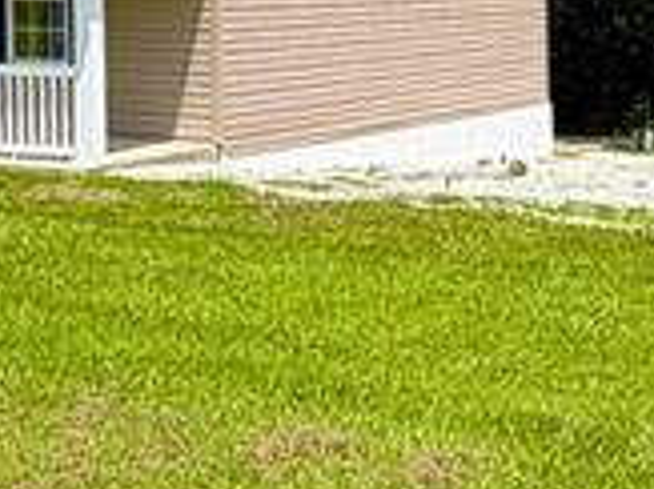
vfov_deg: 16.5
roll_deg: +0.3
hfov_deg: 21.5
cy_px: 32
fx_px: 1661
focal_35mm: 88
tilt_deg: -3.0
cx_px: 654
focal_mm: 2.22
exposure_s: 1/928
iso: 20
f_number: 2.2
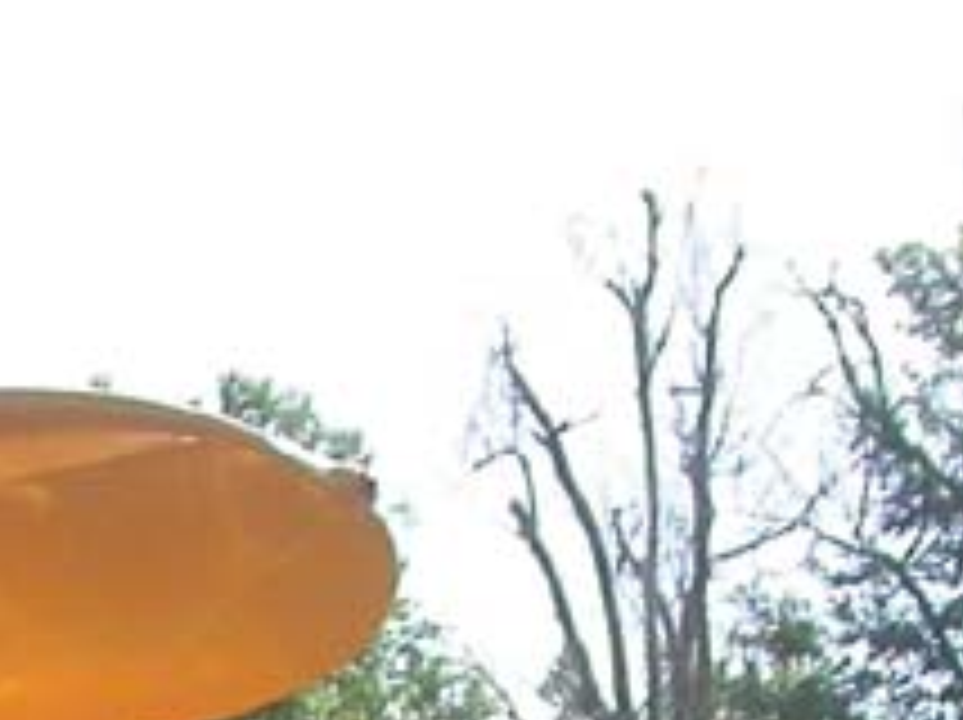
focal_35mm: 182
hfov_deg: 10.5
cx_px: -477
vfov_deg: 7.7
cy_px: 1606
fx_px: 5057
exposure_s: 1/1000
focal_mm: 7.85
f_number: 2.6
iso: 100
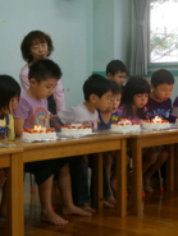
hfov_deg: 18.1
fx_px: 555
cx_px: 37
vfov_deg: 24.1
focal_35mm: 81
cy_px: 117
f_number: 4
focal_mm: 26
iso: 400
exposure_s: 1/45
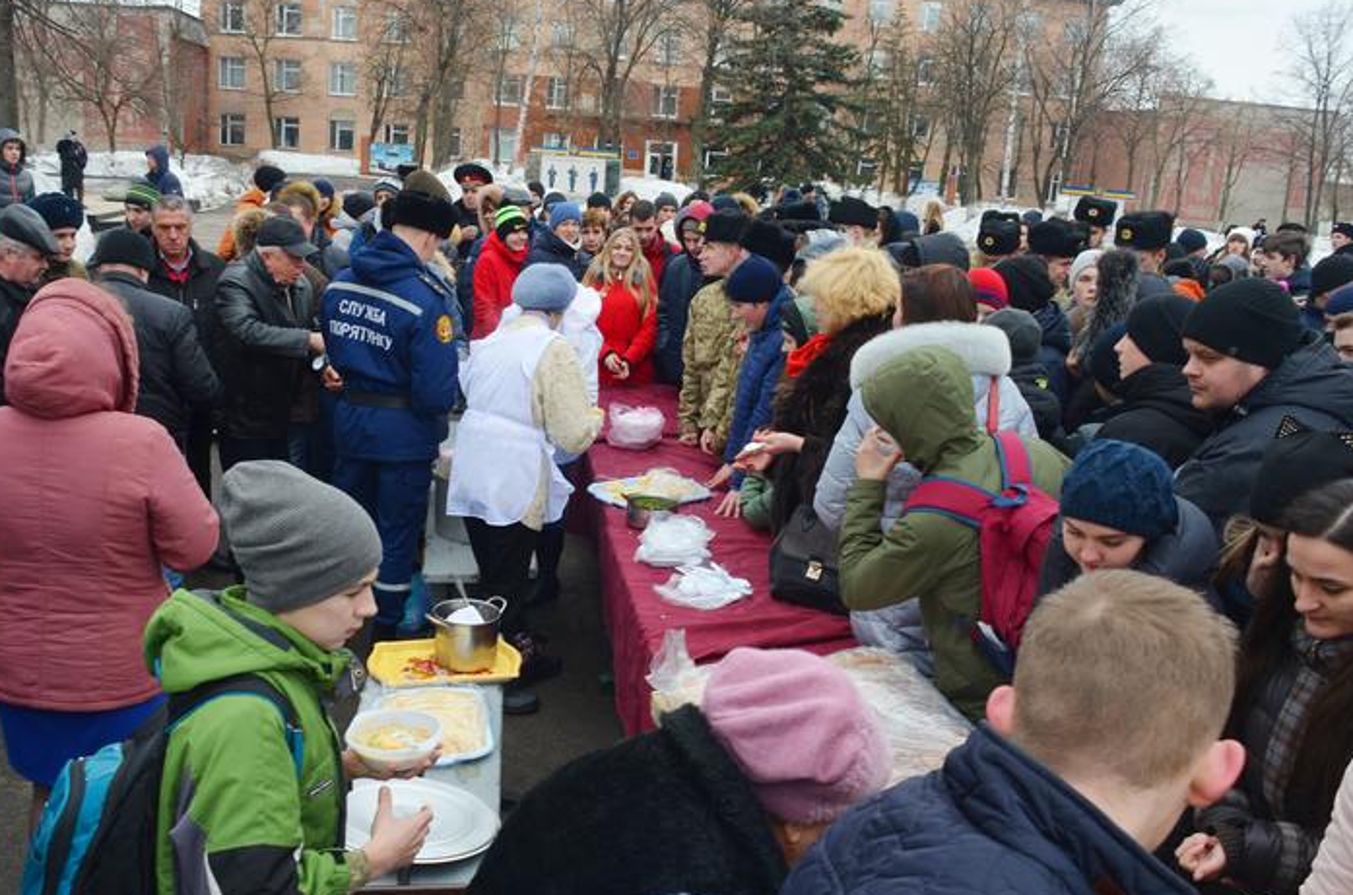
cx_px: 598
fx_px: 1162
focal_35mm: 31
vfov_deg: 42.1
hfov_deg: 60.2
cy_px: 486
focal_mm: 18
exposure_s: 1/160
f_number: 6.3
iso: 200
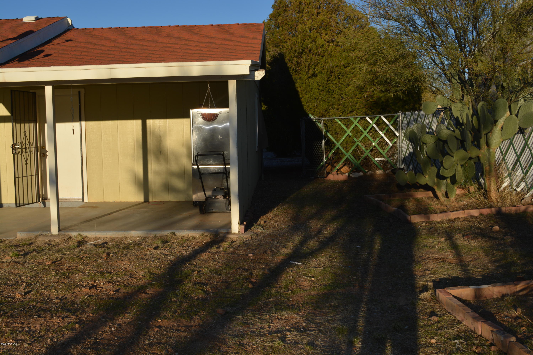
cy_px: 178
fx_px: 577
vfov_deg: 34.2
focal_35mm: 39
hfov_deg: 49.6
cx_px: 266
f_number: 10
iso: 100
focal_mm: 26
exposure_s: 1/200
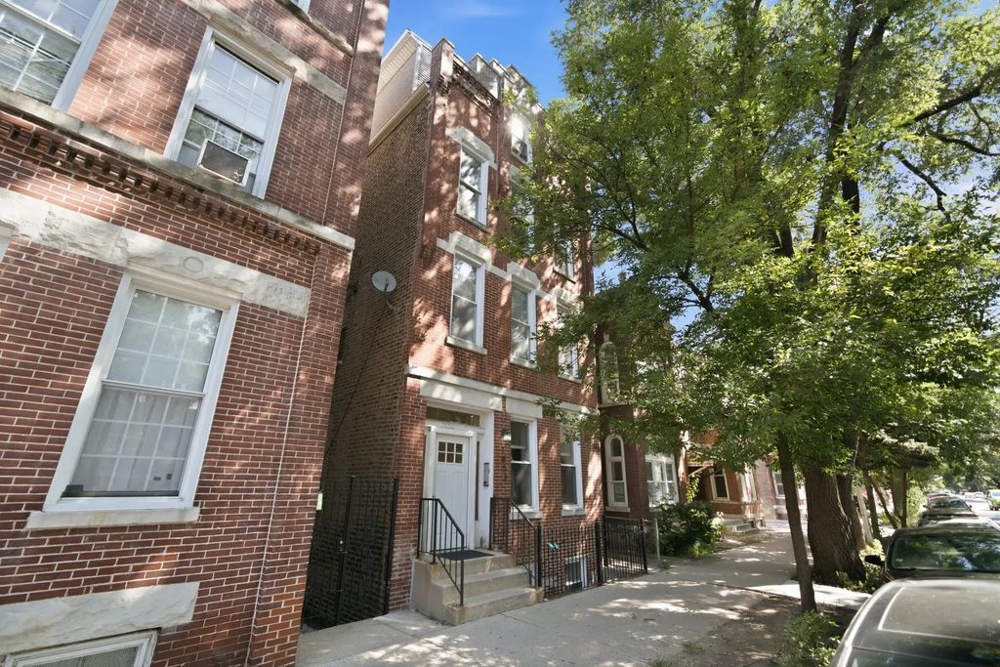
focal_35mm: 15
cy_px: 334
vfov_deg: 77.3
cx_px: 500
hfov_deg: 100.4
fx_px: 417
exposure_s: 1/80
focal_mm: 15
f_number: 4.5
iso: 100
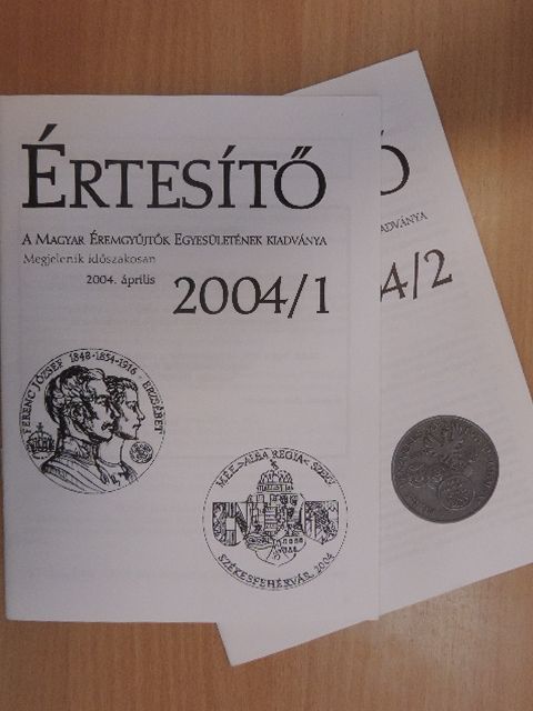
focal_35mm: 35
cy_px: 356
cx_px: 266
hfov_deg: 40.7
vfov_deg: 52.6
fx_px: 719
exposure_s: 1/160
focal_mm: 6.2
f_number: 3.3
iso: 720
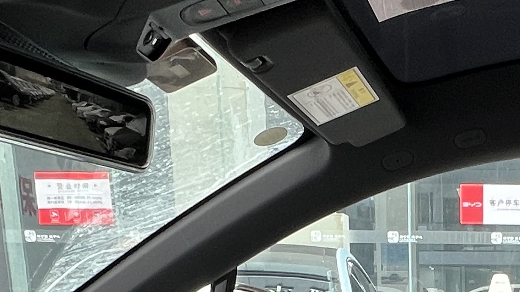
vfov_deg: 15.2
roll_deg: -0.5
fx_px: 924
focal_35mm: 67
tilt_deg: -14.5
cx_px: 511
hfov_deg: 29.5
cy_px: 549
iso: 50
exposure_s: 1/99
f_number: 1.8
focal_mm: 1.57
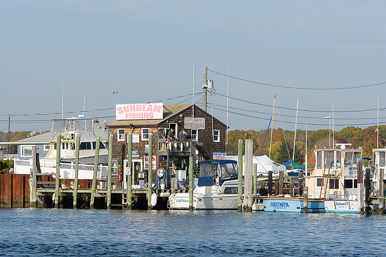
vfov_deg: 7.4
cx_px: 193
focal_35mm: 186
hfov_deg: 11.1
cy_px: 128
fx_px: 1992
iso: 500
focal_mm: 180
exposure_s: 1/320
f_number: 18
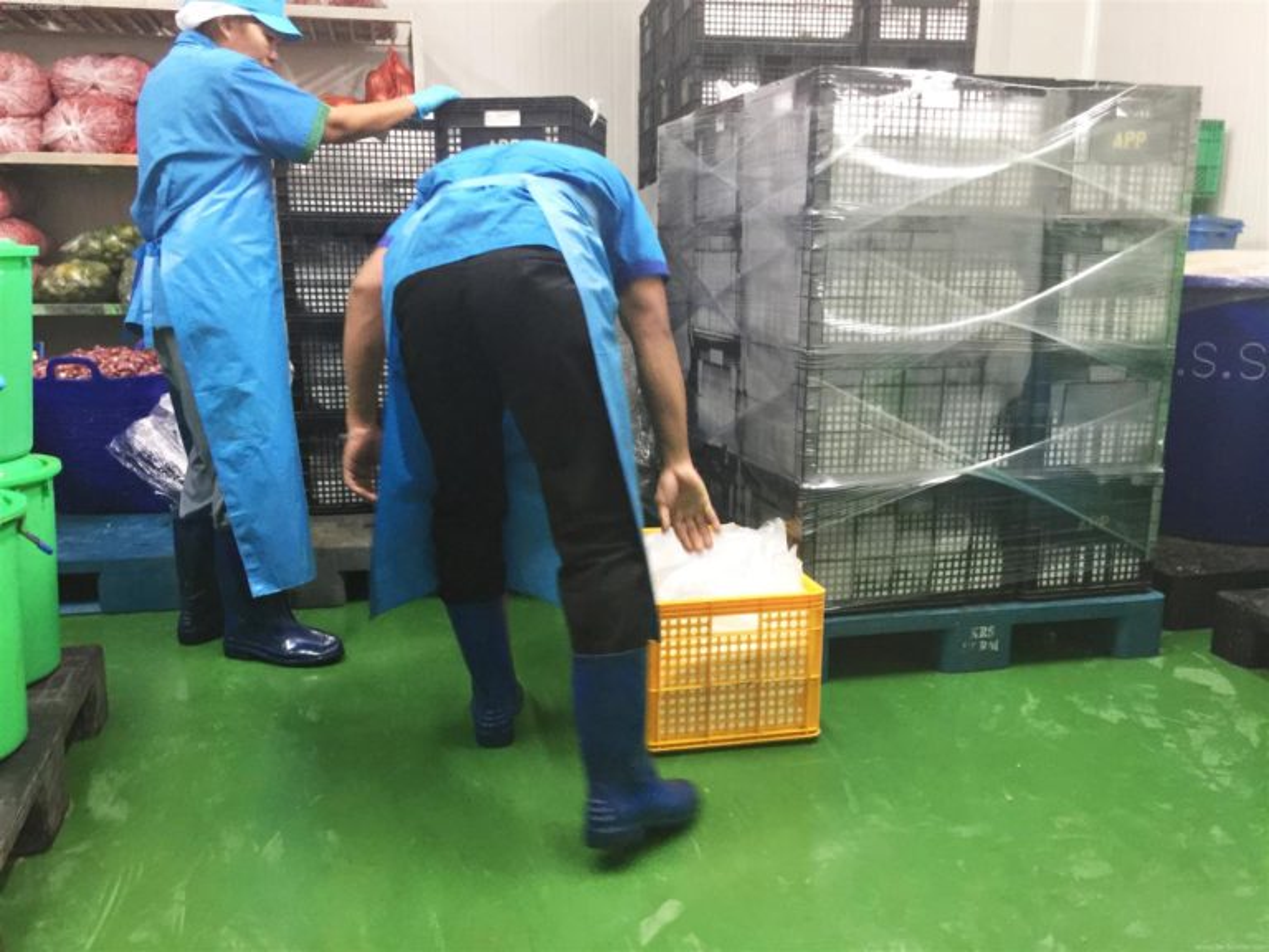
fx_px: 1063
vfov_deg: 48.2
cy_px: 476
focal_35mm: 29
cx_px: 634
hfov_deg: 61.7
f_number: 2.2
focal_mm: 4.15
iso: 125
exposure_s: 1/17
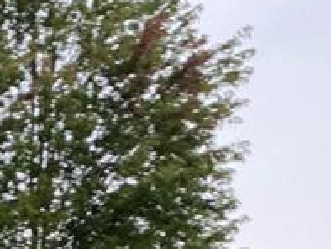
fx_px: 1292
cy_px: 602
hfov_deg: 13.5
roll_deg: +2.3
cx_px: -202
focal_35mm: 135
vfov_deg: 9.7
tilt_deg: +1.1
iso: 125
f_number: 1.8
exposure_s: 1/121
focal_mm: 4.25
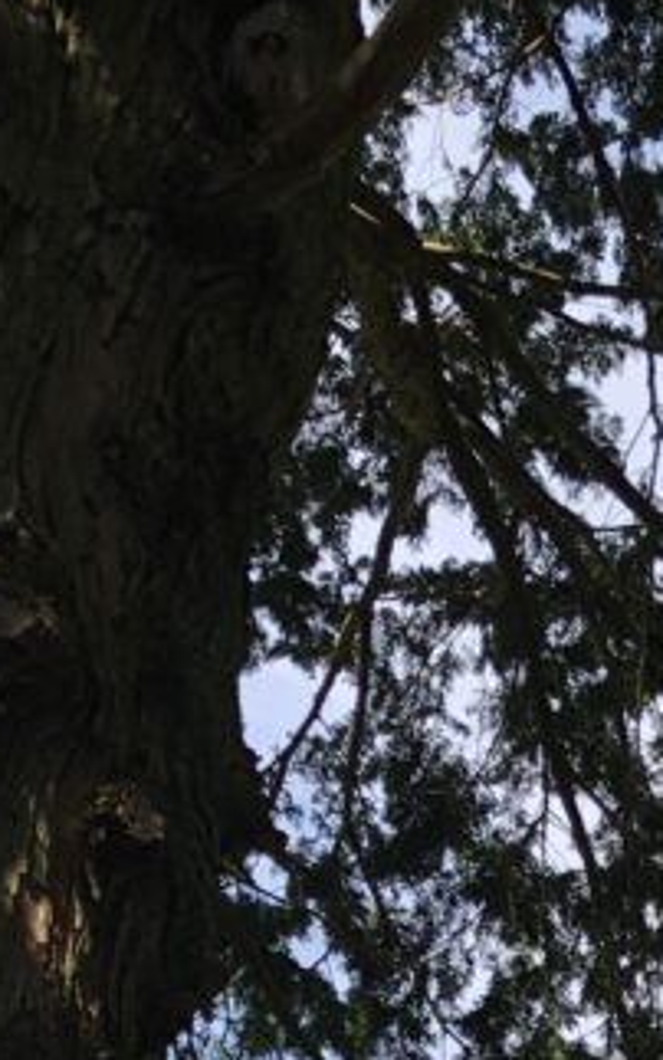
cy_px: 1615
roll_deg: +2.0
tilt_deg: +15.5
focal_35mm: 94
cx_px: 1008
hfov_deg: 13.1
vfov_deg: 19.2
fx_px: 2716
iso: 20
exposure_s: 1/800
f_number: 1.8
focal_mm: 3.99
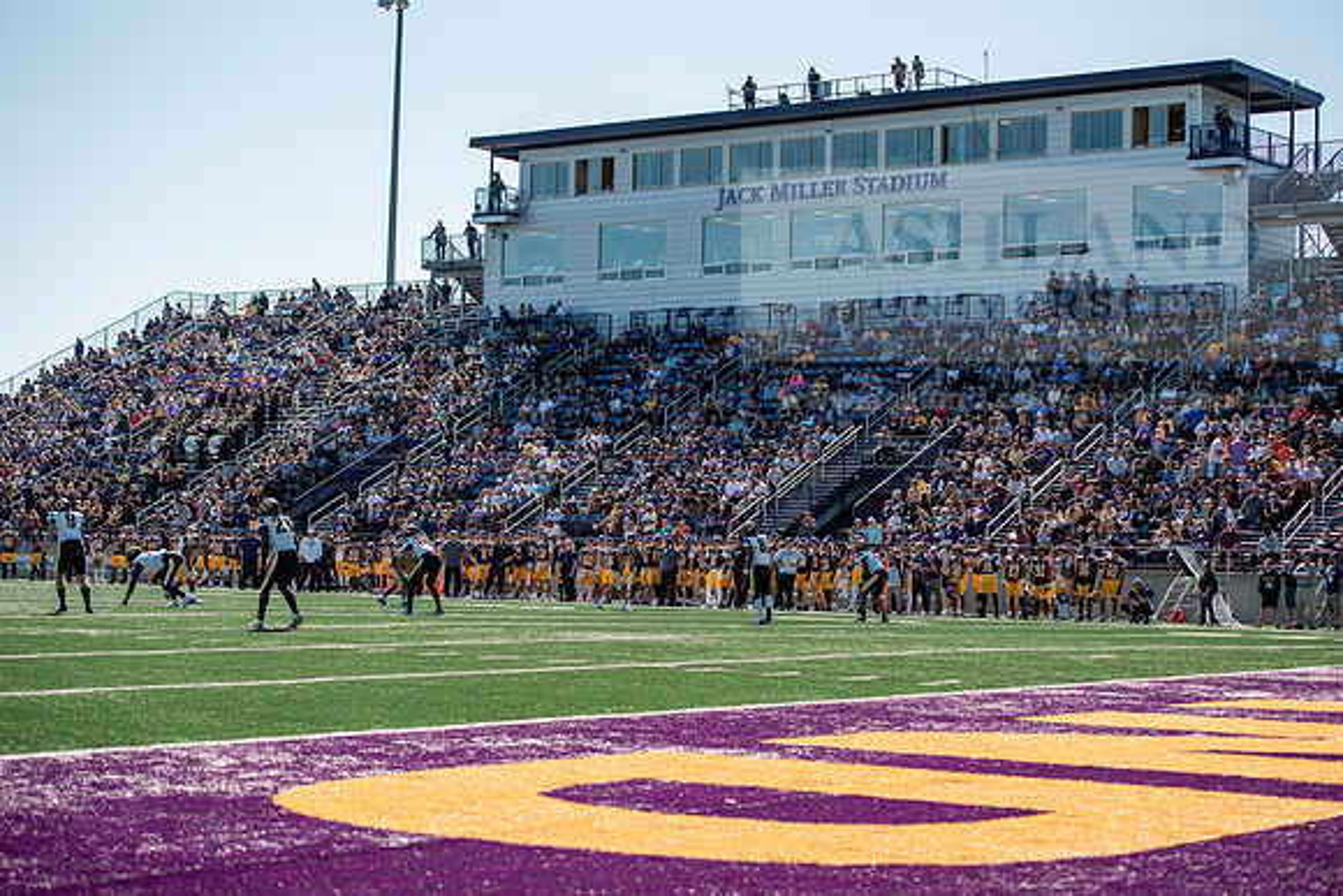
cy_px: 448
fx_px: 2612
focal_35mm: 70
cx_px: 672
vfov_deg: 19.5
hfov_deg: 28.8
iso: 100
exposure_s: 1/800
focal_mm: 70
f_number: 3.5
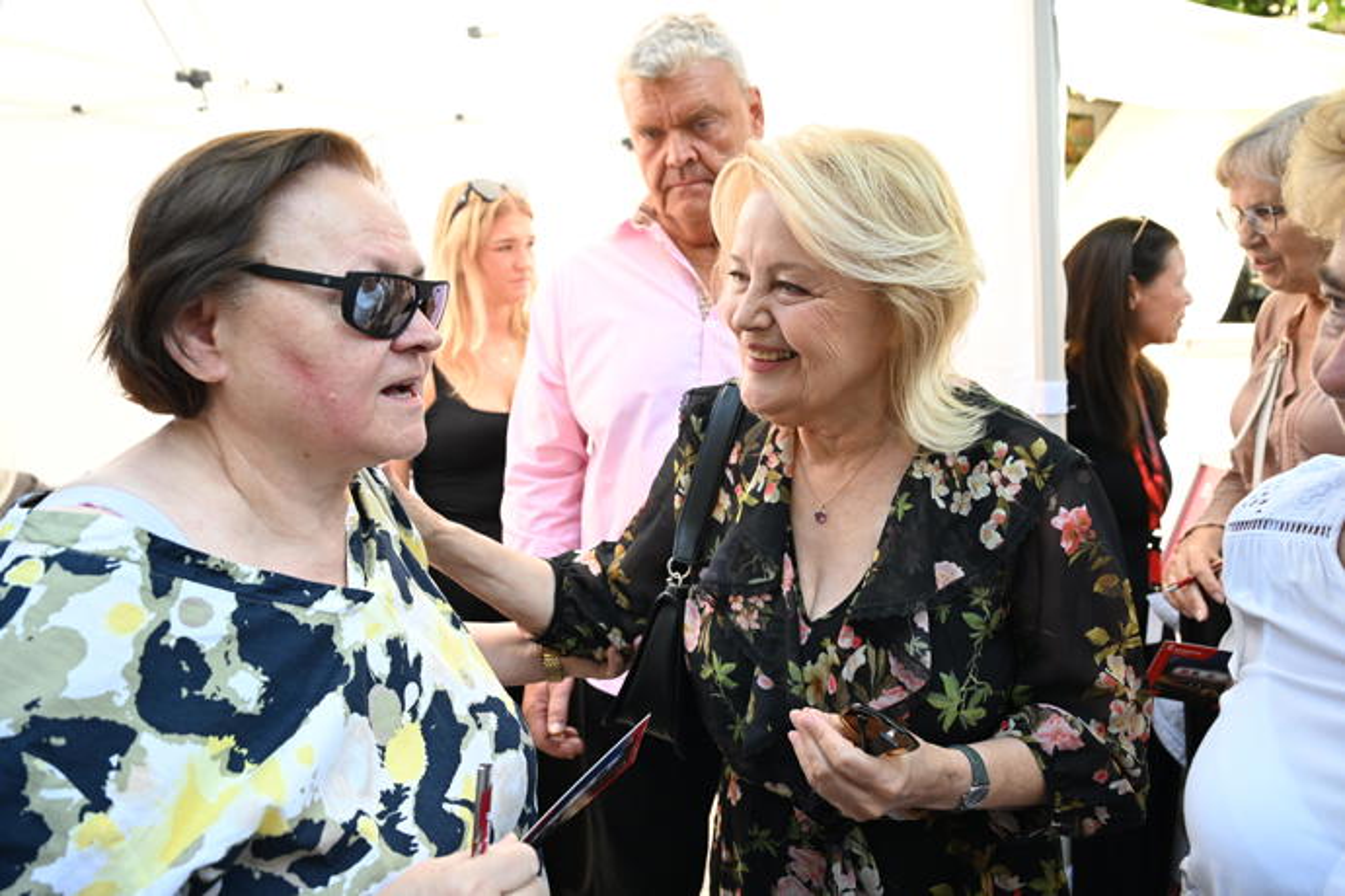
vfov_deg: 48.7
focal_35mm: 26
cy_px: 448
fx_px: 990
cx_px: 672
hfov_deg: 68.4
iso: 1250
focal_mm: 26.5
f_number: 4.5
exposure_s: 1/640
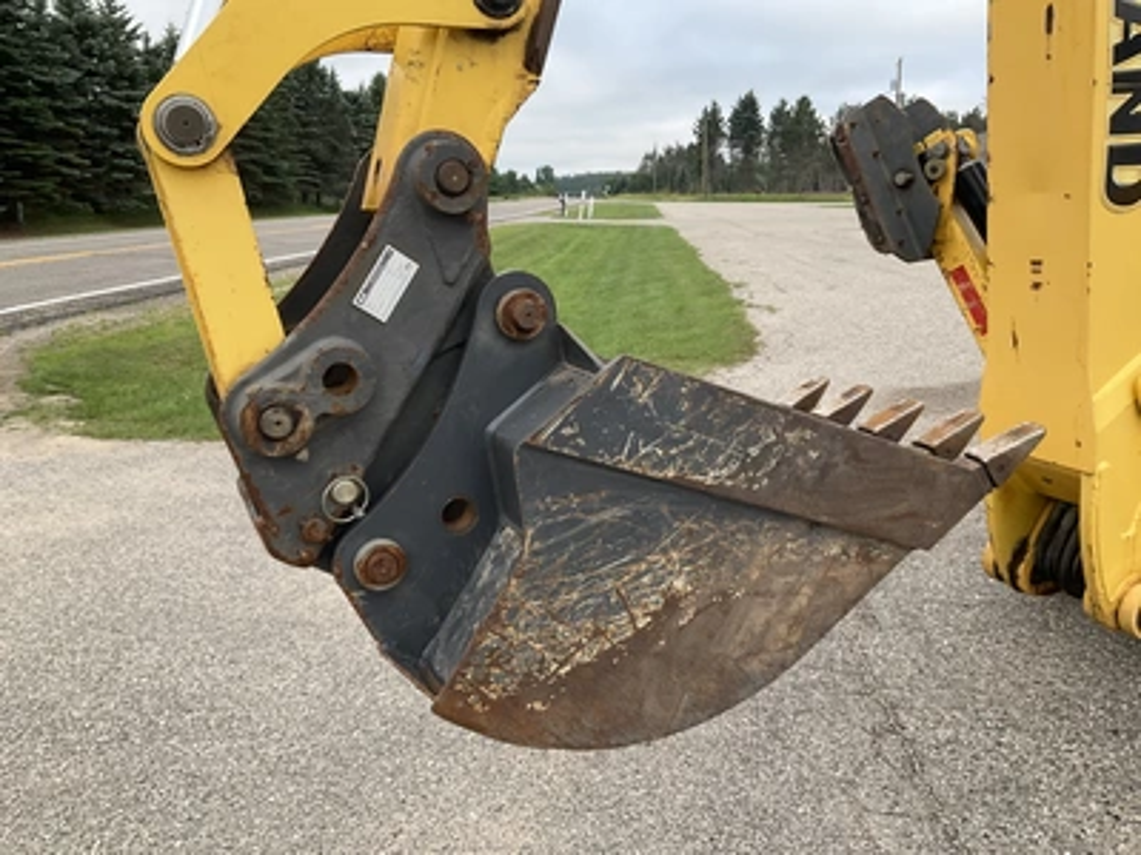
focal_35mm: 29
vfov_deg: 48.2
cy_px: 428
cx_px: 570
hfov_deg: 61.7
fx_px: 956
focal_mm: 3
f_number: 1.8
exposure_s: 1/365
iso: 25
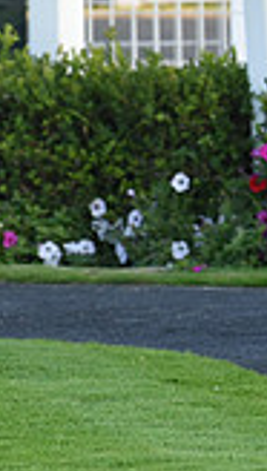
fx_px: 9244
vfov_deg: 2.9
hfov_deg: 1.6
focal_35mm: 739
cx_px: 715
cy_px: -53
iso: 1250
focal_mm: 200
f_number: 5
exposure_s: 1/1000
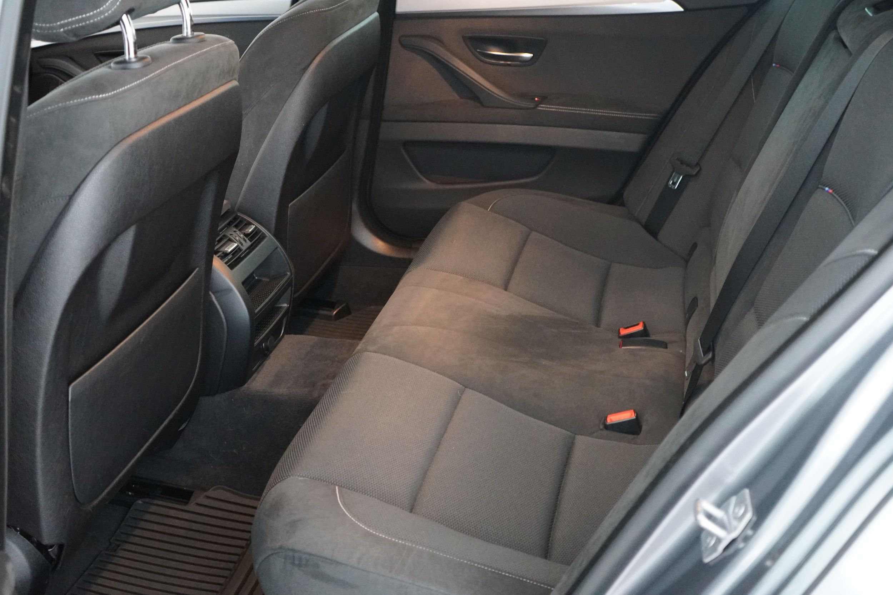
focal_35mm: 42
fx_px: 1042
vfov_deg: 31.9
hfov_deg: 46.4
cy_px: 298
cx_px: 446
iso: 6400
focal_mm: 28
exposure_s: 1/25
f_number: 3.5
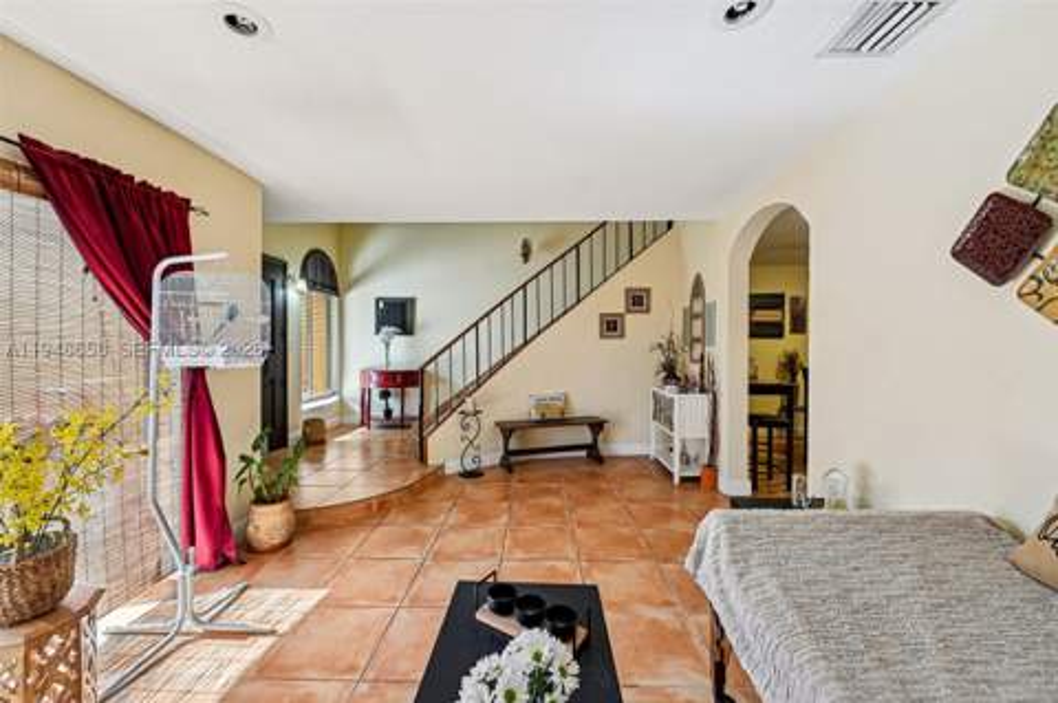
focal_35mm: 14
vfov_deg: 81.1
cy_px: 352
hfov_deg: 104.3
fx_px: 411
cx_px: 529
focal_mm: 14
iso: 100
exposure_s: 1/15
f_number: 5.6
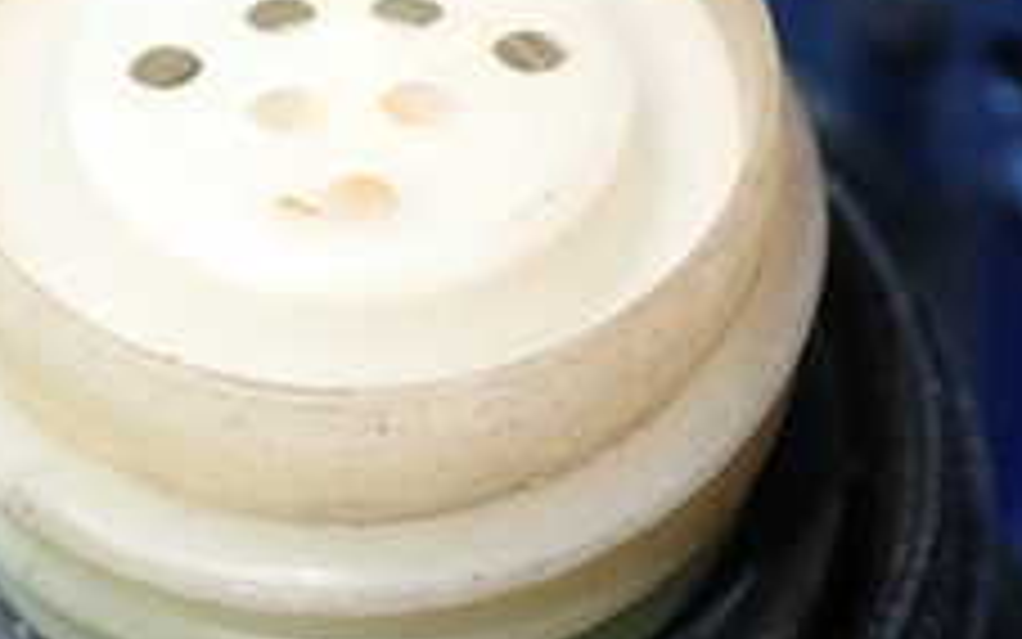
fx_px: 2340
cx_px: 311
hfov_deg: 24.5
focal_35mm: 84
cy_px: 297
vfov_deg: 15.6
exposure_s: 1/60
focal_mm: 5.4
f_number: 2.3
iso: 200
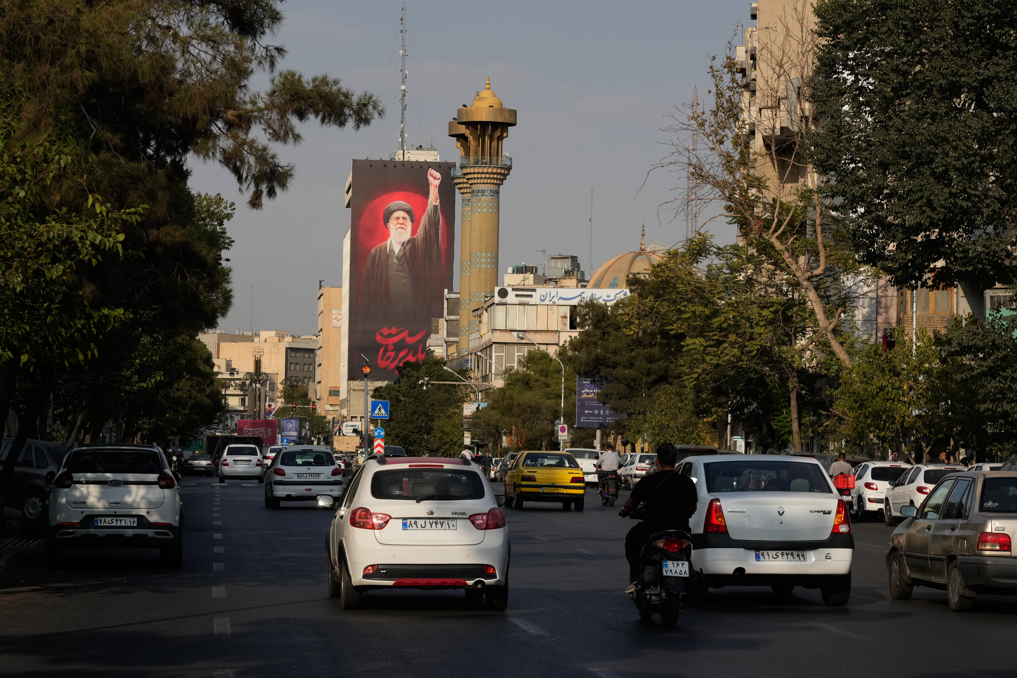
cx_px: 508
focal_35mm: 105
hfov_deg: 19.5
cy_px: 339
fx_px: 2966
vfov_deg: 13.0
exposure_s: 1/2000
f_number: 9
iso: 800
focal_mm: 105
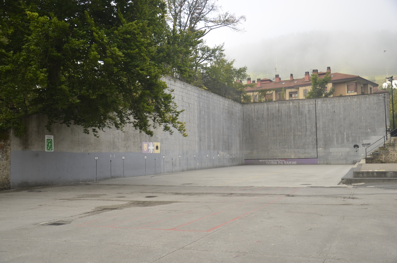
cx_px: 198
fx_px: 396
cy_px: 132
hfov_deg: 53.2
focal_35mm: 36
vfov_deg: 36.7
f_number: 5
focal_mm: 24
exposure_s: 1/125
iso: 100
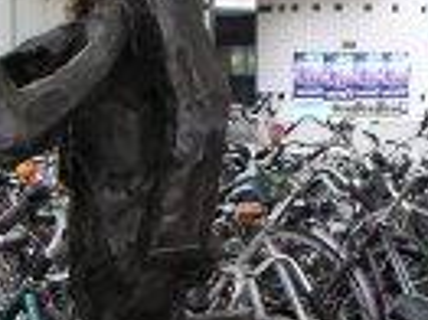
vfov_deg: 13.1
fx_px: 1396
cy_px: 206
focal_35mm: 113
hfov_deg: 17.4
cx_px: 144
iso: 100
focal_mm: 5.7
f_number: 2.8
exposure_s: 1/90
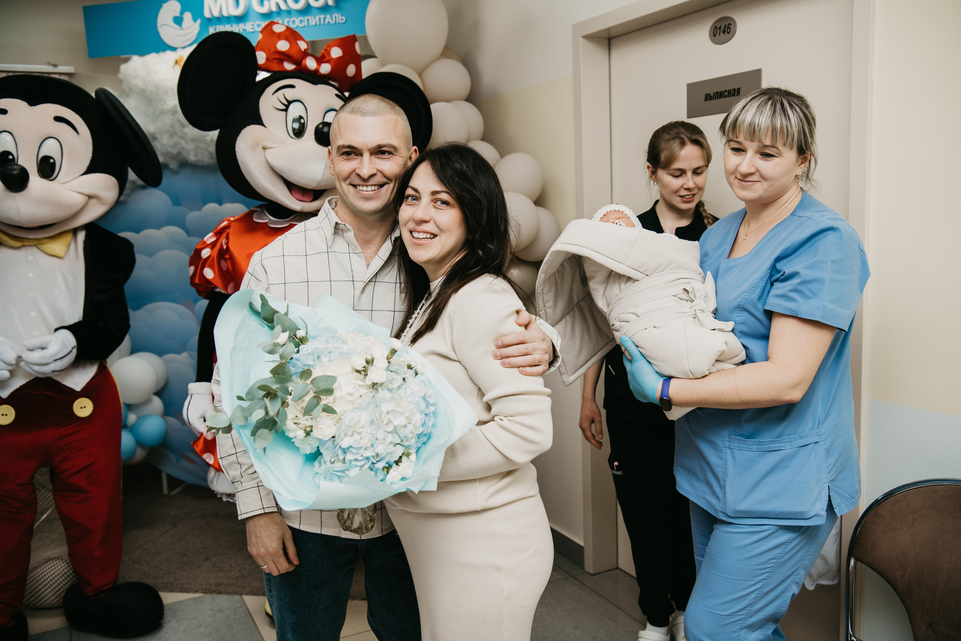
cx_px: 480
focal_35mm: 33
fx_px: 870
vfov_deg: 40.4
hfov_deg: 57.8
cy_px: 320
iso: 160
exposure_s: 1/160
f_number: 4
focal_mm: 32
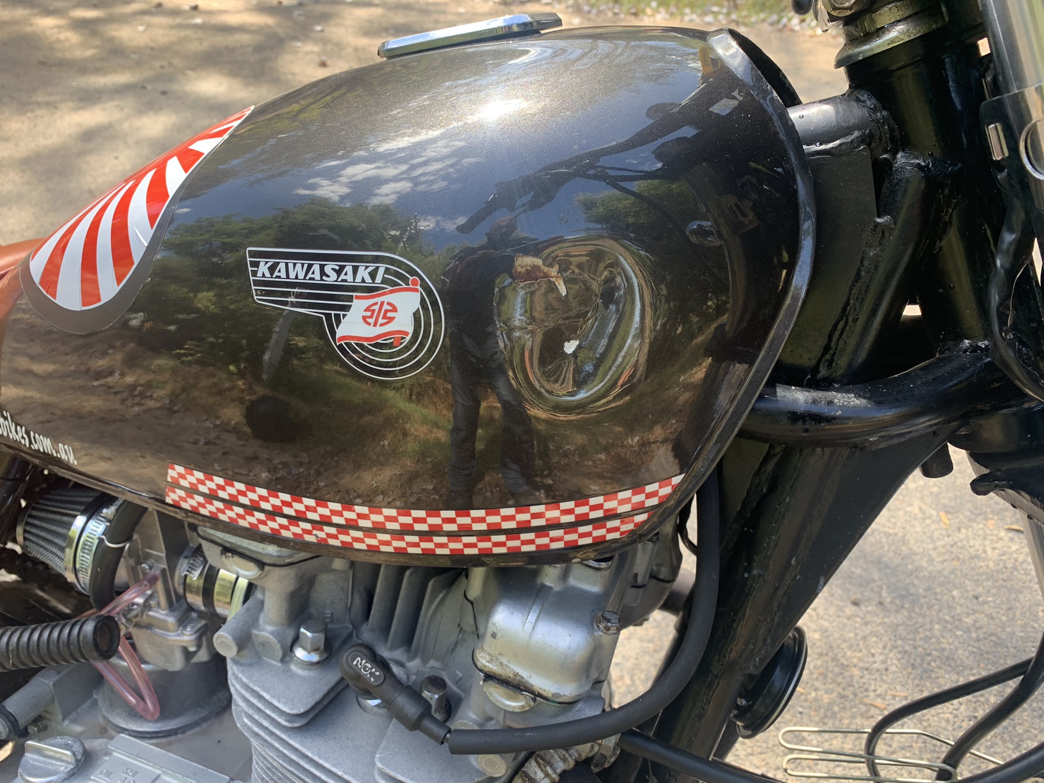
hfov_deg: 67.3
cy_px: 392
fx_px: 784
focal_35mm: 26
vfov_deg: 53.1
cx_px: 522
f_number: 1.8
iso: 25
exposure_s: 1/129
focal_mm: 4.25
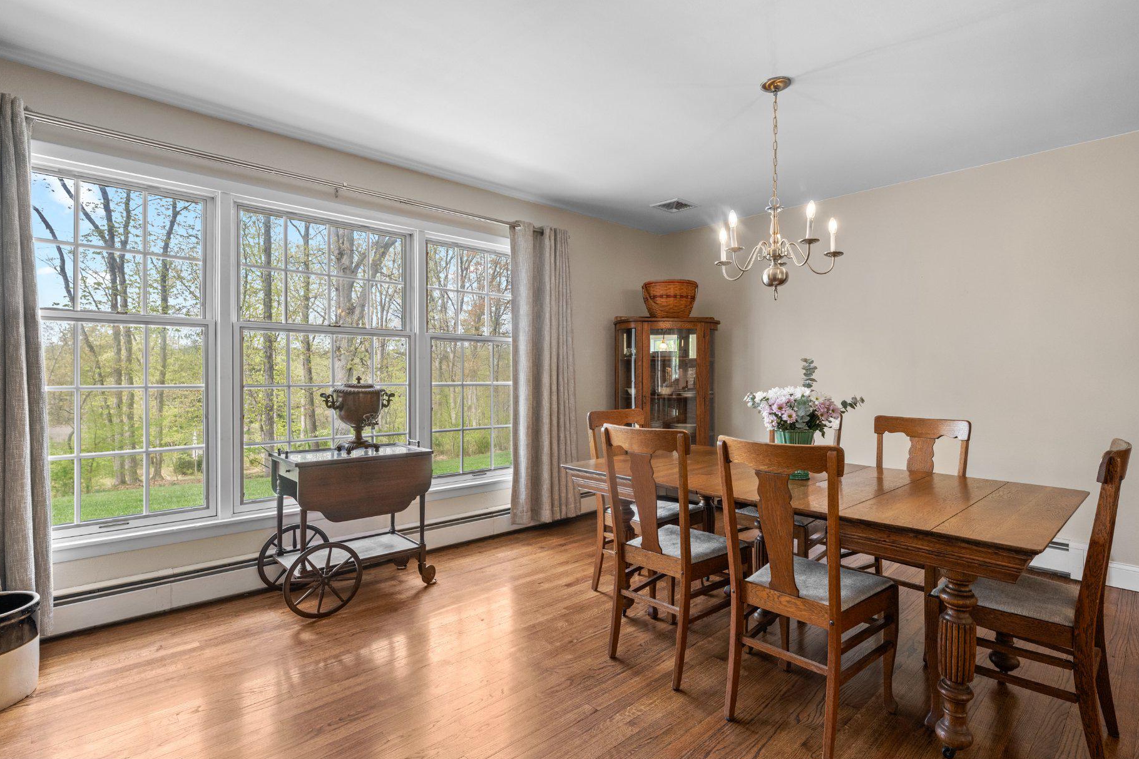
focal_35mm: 18
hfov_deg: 89.8
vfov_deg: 67.4
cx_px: 614
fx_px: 569
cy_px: 381
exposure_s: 1/25
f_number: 6.3
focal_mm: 16
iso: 500
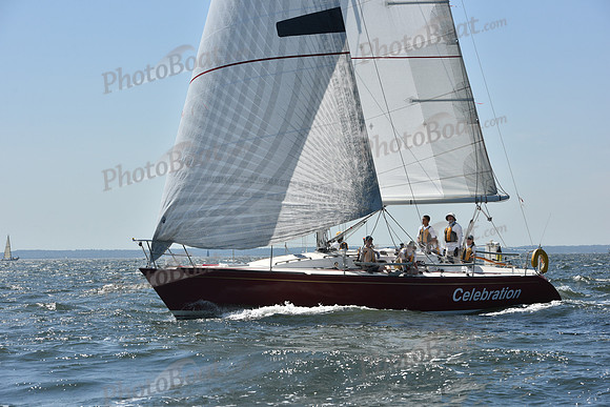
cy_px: 204
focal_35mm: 100
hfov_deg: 20.4
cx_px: 305
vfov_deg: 13.7
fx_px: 1695
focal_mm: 100
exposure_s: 1/1250
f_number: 8
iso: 250
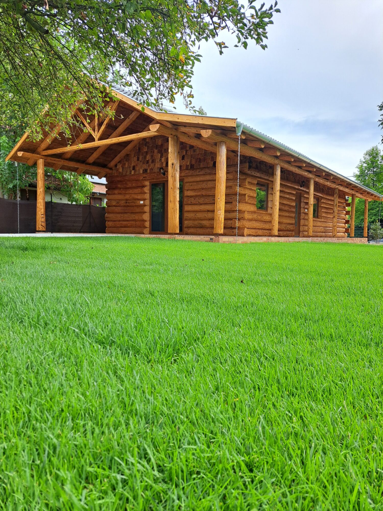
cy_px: 256
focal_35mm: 24
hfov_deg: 56.8
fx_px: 354
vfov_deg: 71.6
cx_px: 192
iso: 50
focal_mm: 5.23
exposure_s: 1/526
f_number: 1.8
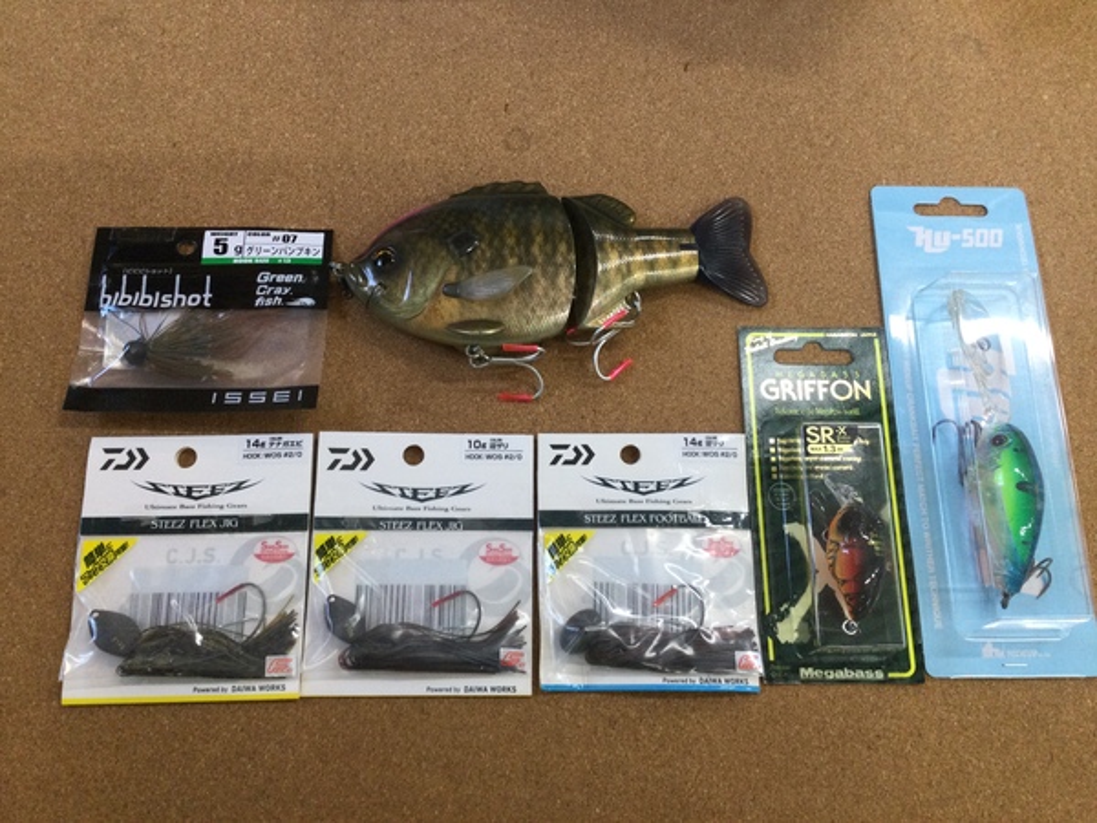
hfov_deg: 58.4
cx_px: 548
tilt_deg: -73.1
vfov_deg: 45.4
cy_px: 412
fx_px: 982
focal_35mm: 31
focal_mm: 3.3
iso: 32
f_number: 2.4
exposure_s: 1/30
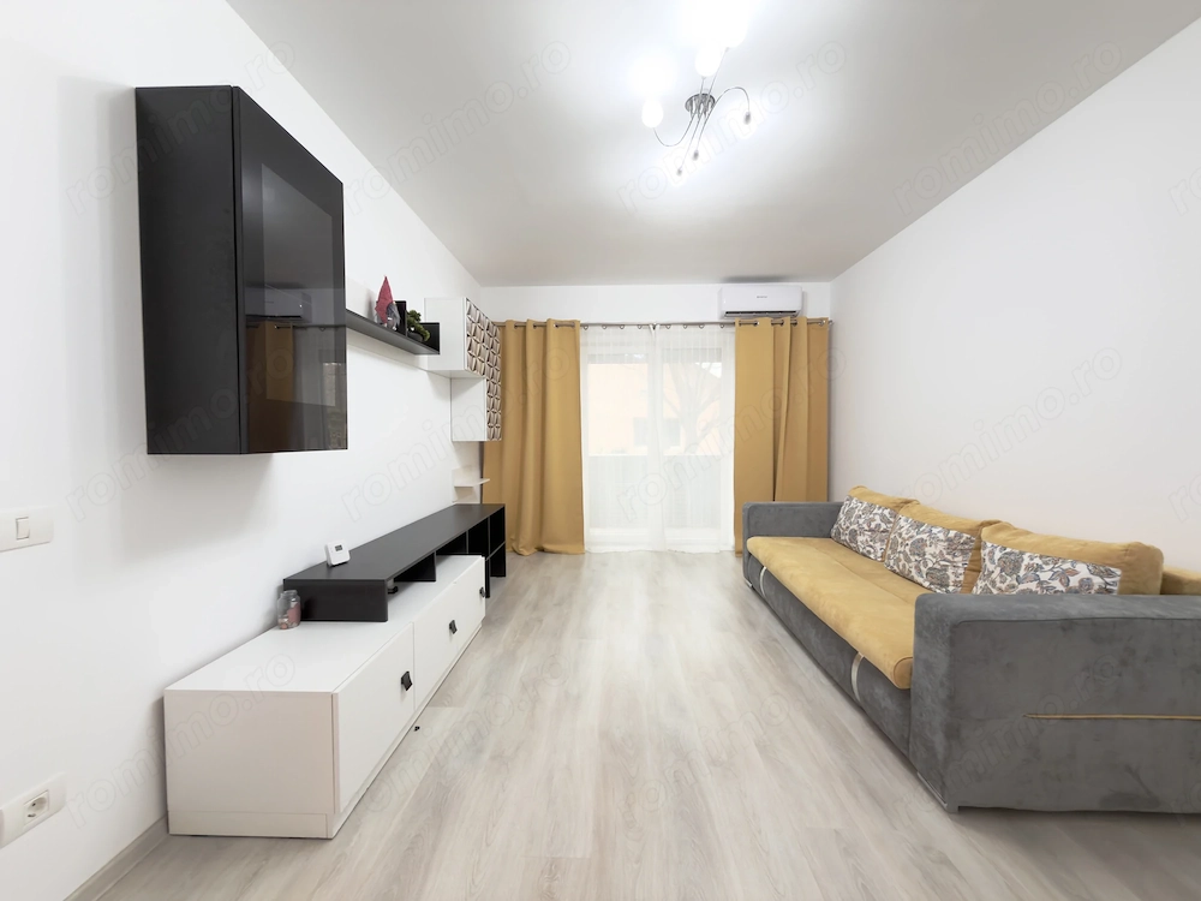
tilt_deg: -2.0
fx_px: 486
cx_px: 600
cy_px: 450
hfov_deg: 102.1
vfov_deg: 85.7
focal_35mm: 14
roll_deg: +0.0
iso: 50
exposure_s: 1/25
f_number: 2.2
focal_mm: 2.22
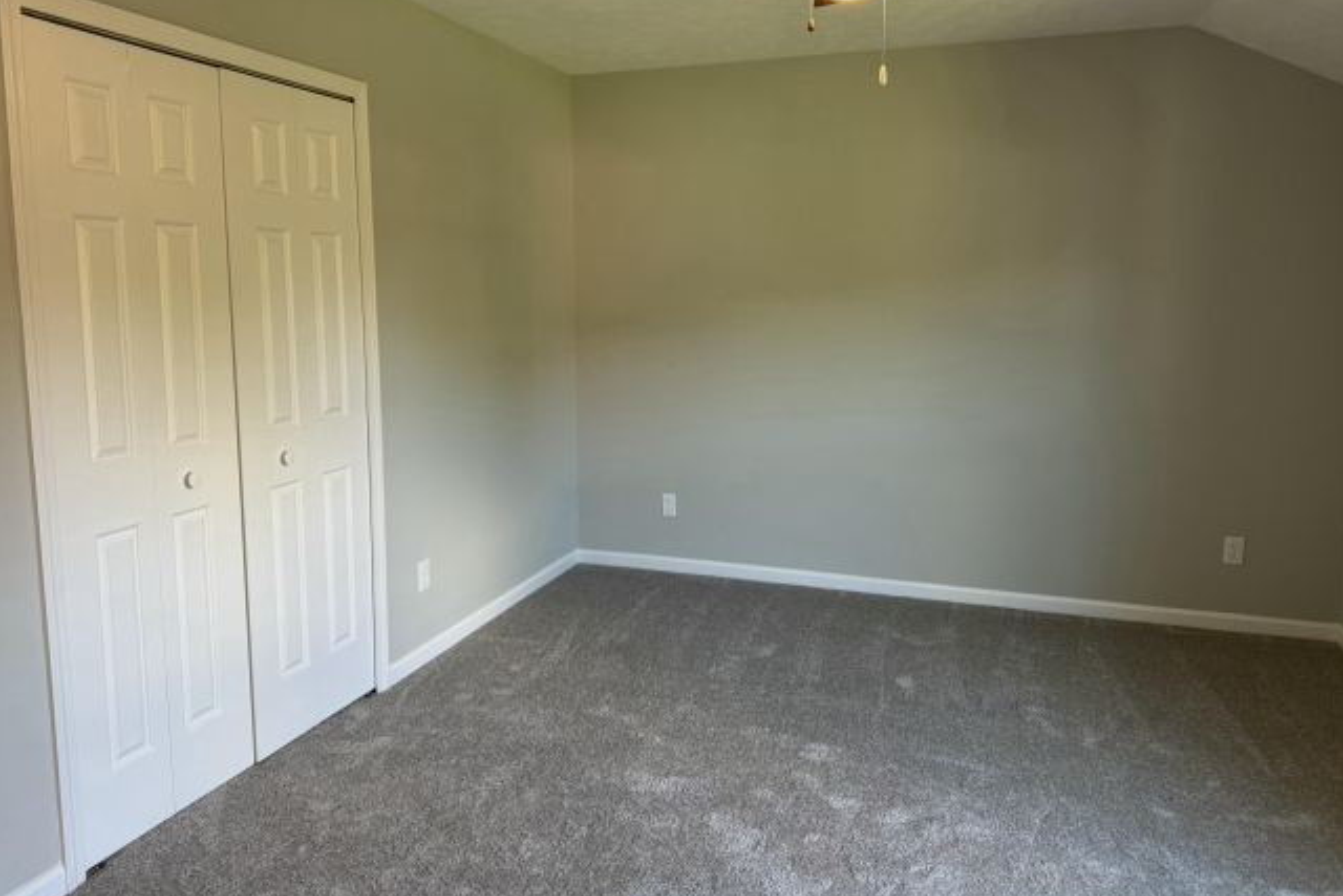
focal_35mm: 26
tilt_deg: -7.5
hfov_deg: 69.4
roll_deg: -0.5
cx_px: 658
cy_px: 394
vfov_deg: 49.5
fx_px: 970
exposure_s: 1/60
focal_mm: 6.76
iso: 160
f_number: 1.78
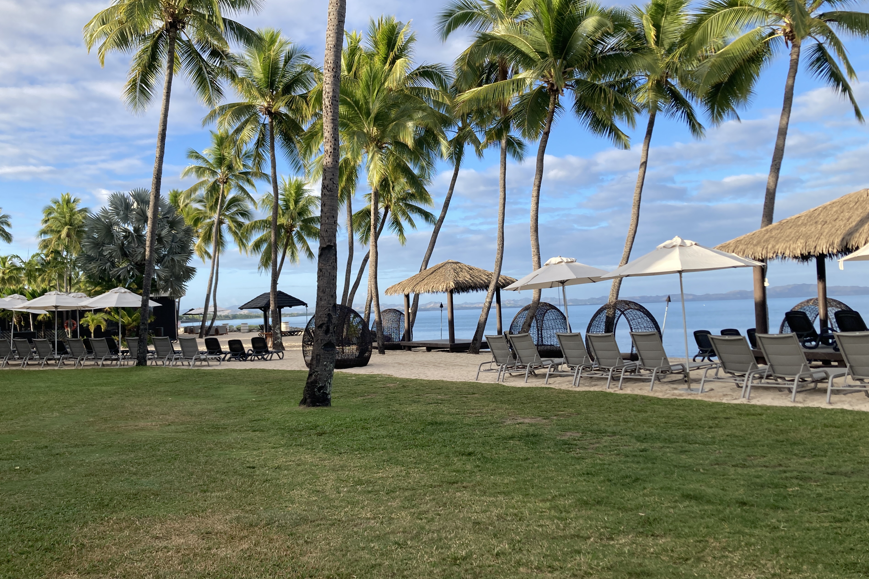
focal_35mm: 31
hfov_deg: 60.2
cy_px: 293
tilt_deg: +2.5
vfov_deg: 42.3
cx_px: 407
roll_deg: +2.2
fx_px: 748
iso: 20
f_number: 1.8
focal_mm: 3.99
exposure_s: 1/813
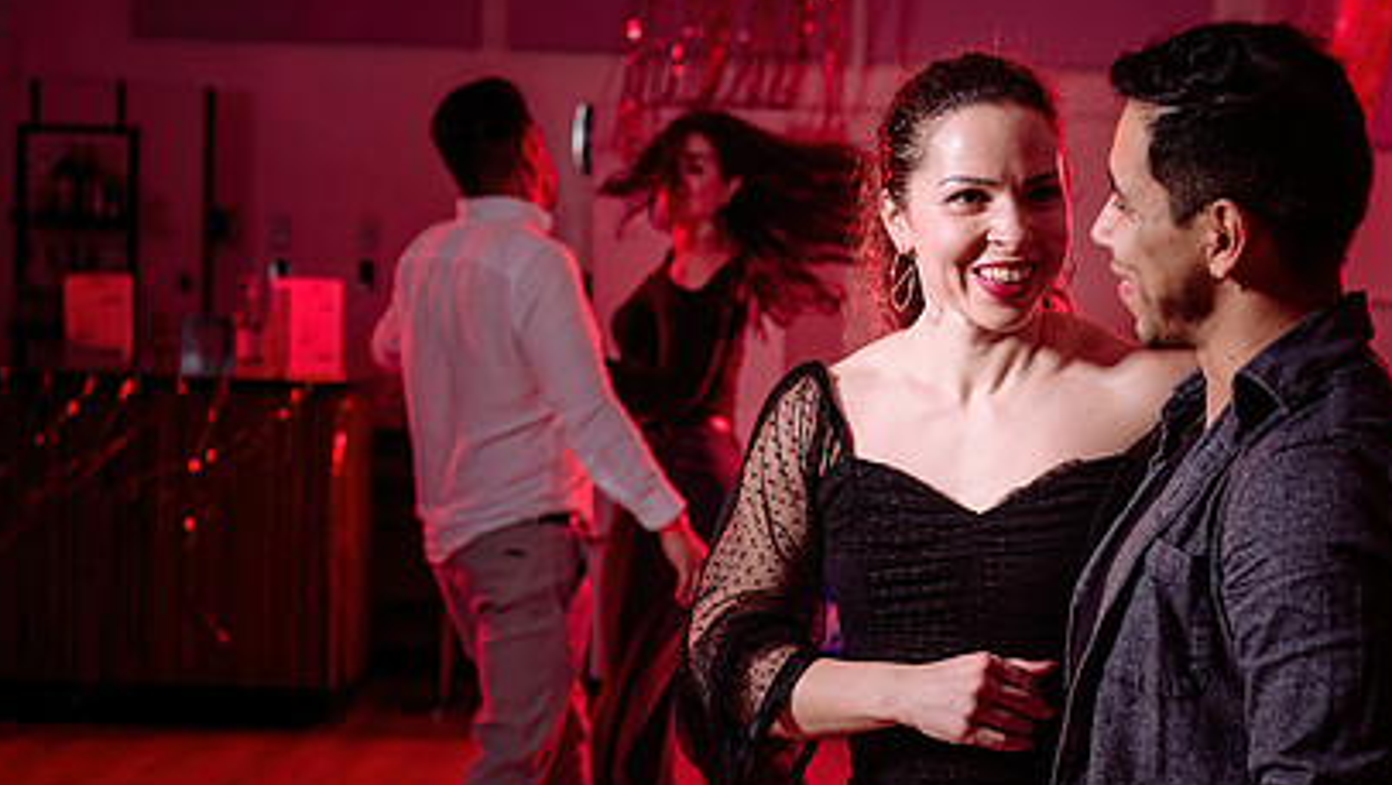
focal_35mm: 86
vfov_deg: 14.0
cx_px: 902
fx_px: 3176
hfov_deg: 24.6
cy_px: 619
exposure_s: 1/100
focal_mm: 55
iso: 640
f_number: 4
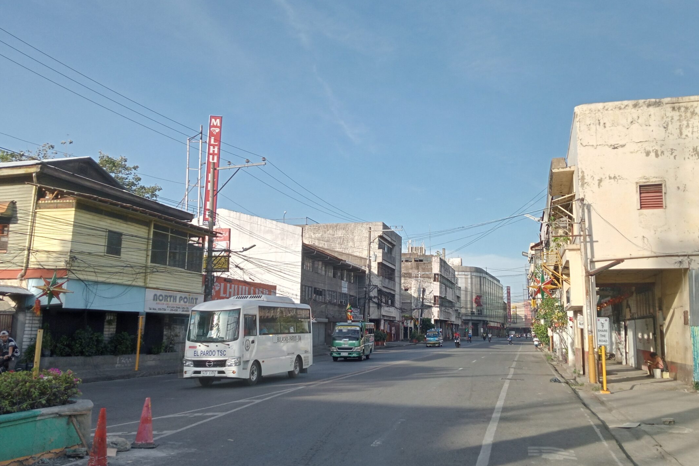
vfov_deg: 37.8
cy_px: 225
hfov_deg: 54.4
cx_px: 370
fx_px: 680
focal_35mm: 35
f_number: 1.8
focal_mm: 4.04
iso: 111
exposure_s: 1/779
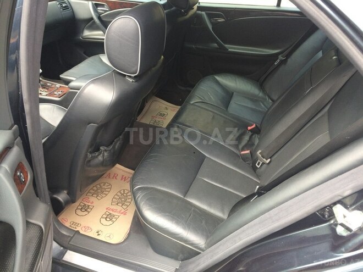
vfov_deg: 48.2
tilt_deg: -34.9
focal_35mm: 29
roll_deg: -2.8
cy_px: 136
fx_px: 304
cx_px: 182
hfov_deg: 61.7
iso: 50
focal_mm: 4.15
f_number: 2.2
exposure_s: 1/100
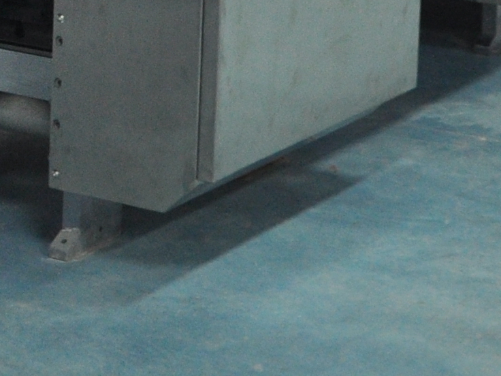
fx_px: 2185
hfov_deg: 12.4
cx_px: -284
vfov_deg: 9.1
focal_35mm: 151
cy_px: -424
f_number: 4
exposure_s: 1/60
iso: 500
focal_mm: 18
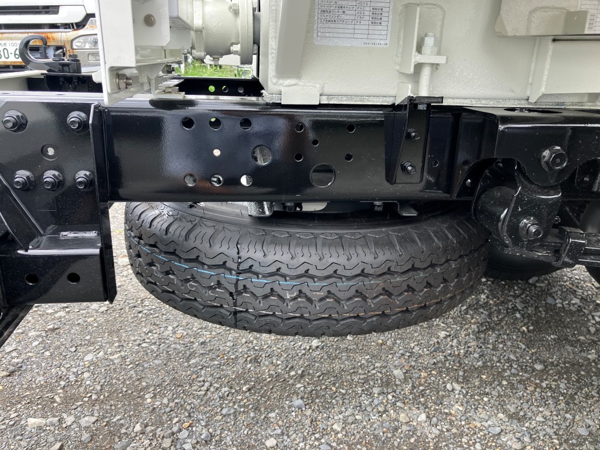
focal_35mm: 28
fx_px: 485
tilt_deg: -21.5
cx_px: 300
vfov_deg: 49.7
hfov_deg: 63.4
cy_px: 225
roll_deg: -0.8
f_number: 1.8
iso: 25
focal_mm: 3.99
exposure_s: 1/172
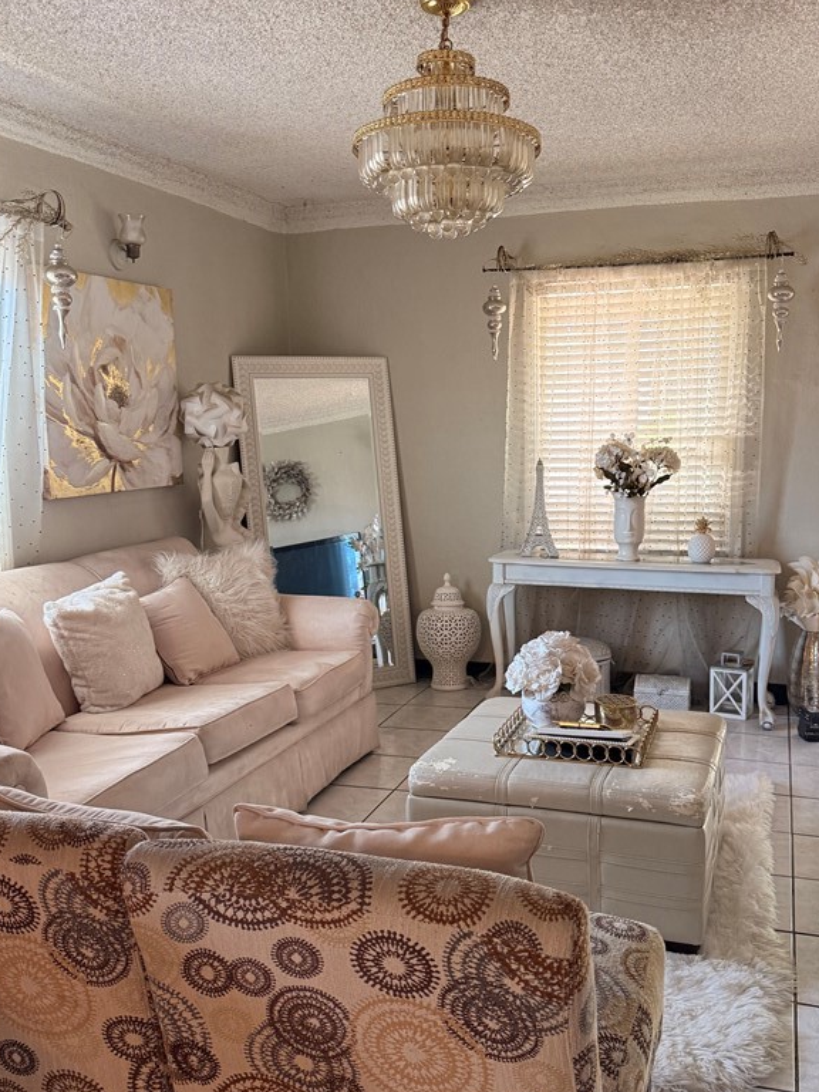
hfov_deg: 44.1
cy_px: 562
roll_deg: +0.4
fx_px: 1009
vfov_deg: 56.8
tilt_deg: -7.1
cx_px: 459
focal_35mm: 32
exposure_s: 1/60
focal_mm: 6.76
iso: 250
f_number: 1.78
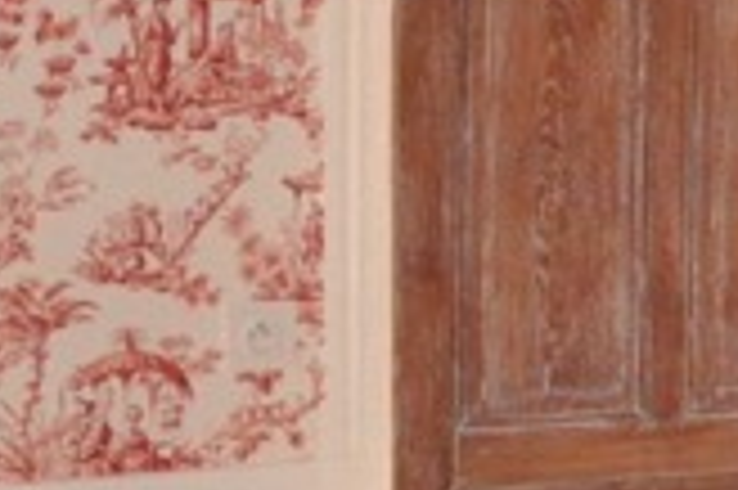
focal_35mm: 211
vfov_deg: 6.5
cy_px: -99
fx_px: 4321
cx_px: 1048
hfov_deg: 9.5
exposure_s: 1/60
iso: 2500
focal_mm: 18
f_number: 5.6
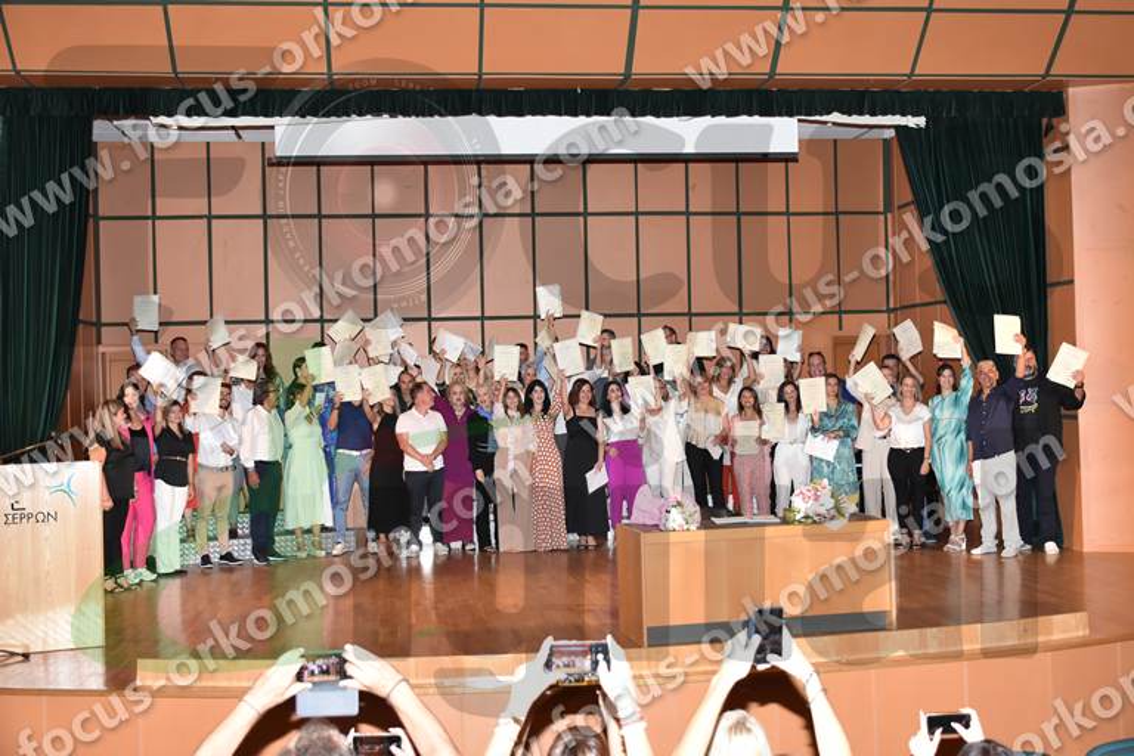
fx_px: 1276
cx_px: 567
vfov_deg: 33.0
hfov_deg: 47.9
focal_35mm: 40
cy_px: 378
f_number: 5.6
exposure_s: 1/160
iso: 1800
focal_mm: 27
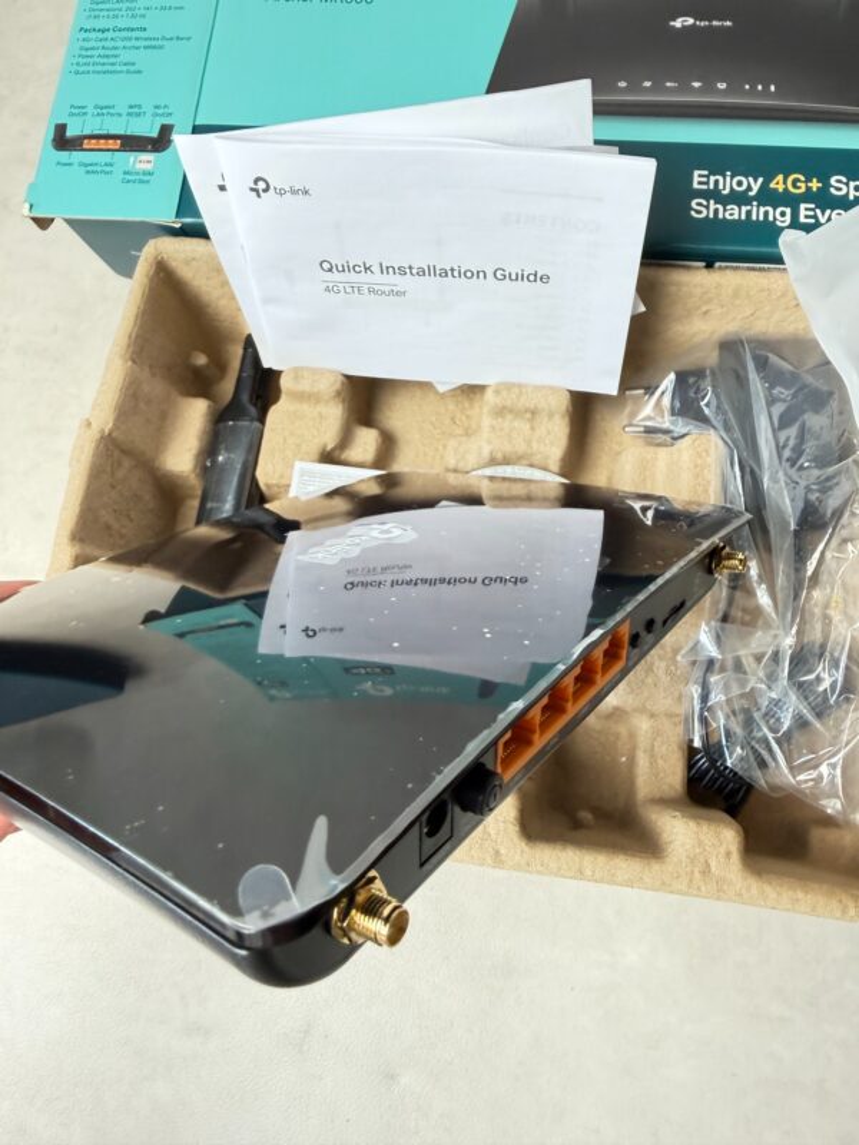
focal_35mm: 24
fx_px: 794
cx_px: 430
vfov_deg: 71.6
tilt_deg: -71.8
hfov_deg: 56.8
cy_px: 572
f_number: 2.2
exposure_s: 1/50
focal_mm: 2.22
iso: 320
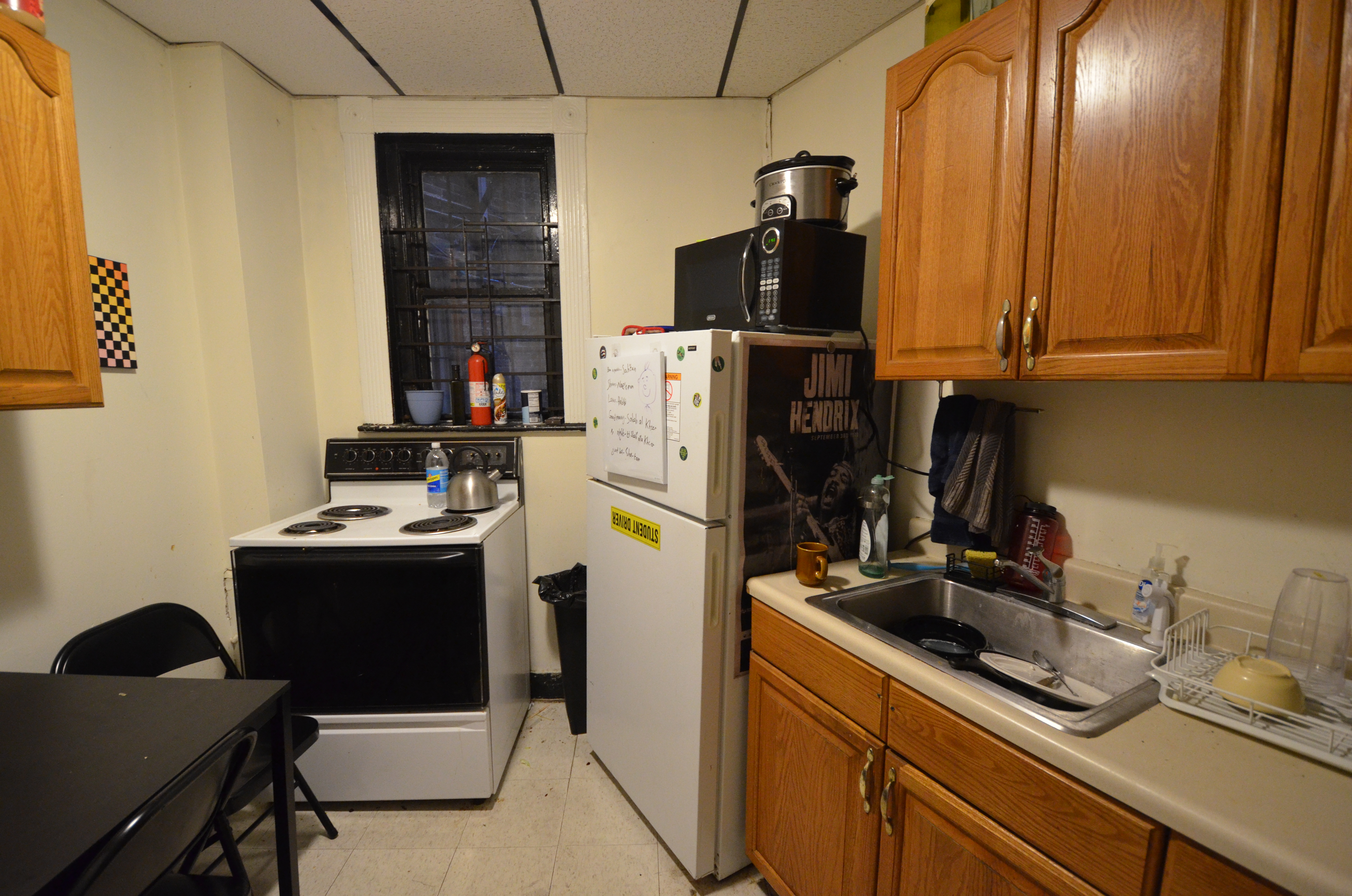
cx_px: 676
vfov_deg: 77.1
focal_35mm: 15
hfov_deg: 100.5
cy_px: 448
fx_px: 562
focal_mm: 10
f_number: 4
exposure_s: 1/60
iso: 2000
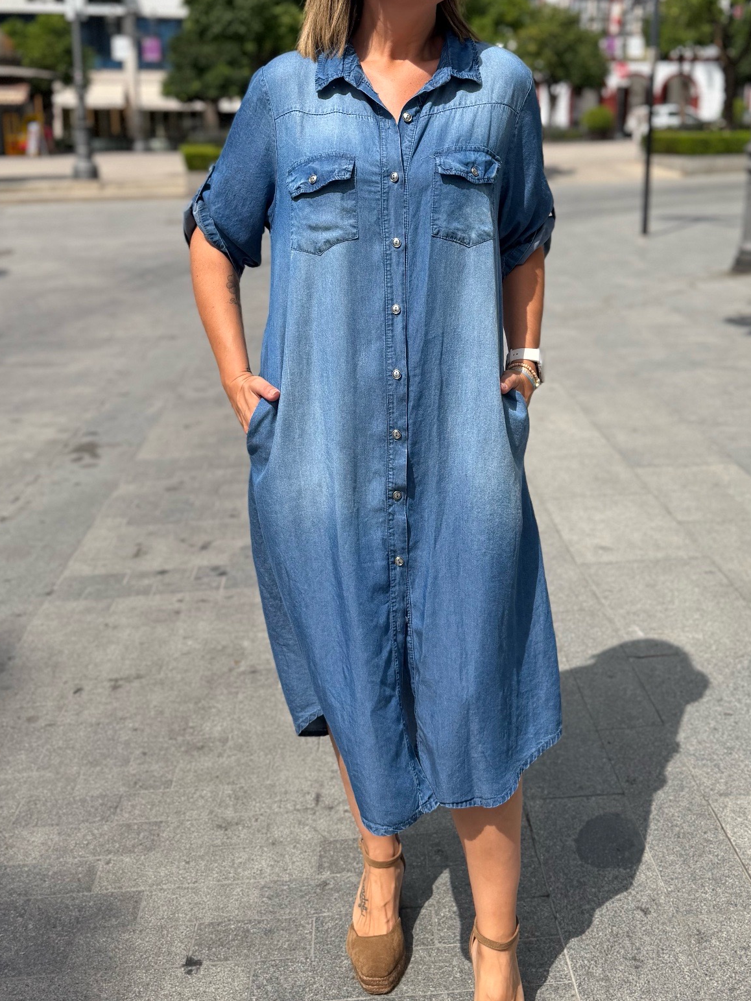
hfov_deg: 37.6
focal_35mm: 38
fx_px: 1099
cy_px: 352
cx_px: 430
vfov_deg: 48.3
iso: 80
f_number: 1.78
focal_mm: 6.76
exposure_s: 1/5714
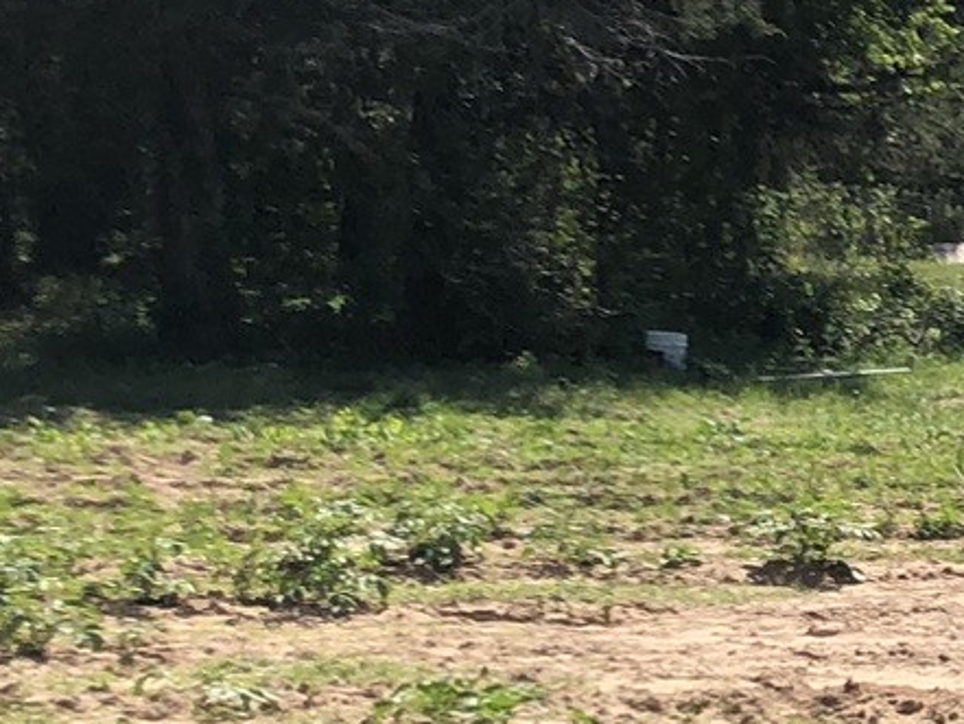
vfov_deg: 11.4
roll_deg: -0.9
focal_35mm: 130
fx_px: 3621
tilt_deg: -10.2
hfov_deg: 13.2
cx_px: 1915
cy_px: 567
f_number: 1.8
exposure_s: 1/1473
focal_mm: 4
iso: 20
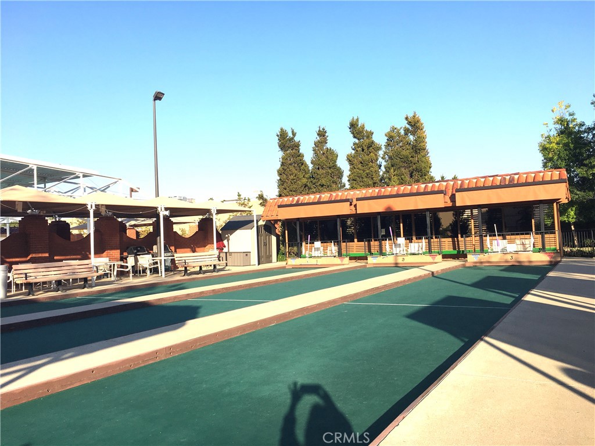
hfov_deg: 61.7
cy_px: 223
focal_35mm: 29
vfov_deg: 48.2
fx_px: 498
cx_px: 298
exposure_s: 1/1166
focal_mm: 4.15
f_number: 2.2
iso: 25
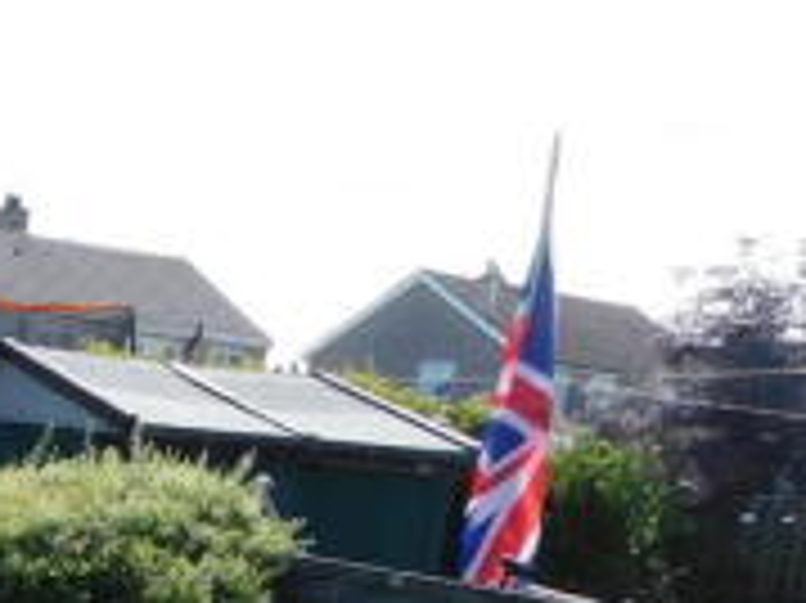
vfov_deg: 17.9
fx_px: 1745
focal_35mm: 75
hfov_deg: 23.0
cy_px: 853
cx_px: -259
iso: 125
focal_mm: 4
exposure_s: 1/1000
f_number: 3
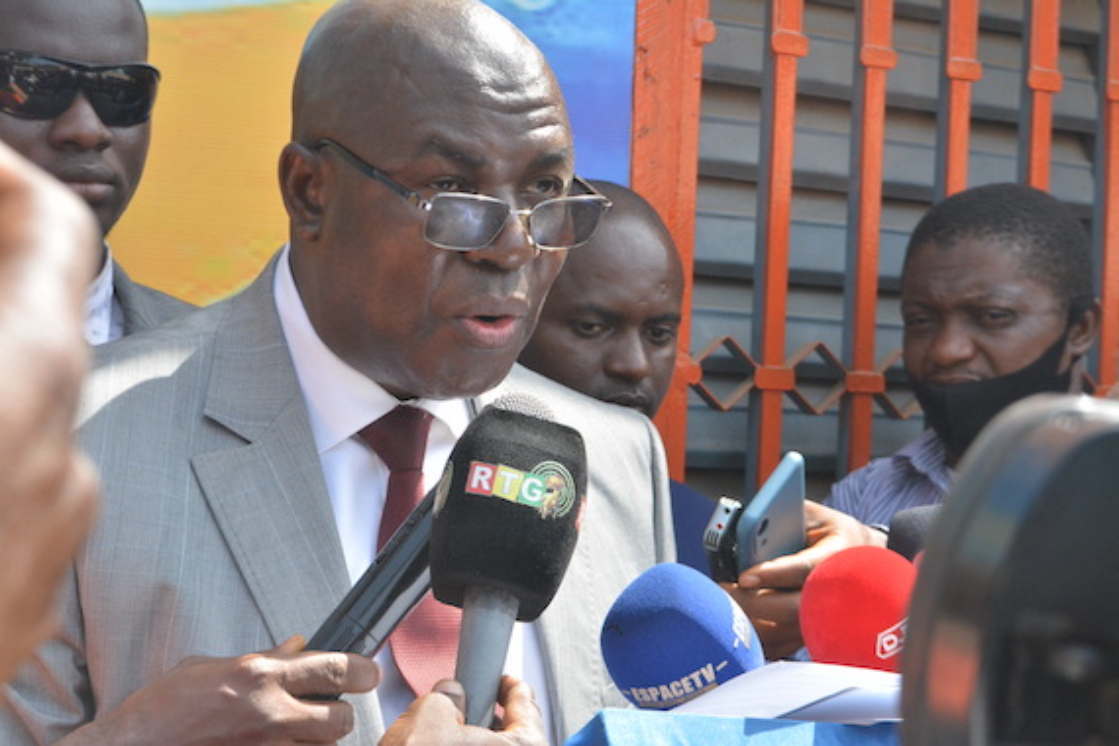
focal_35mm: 82
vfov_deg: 16.6
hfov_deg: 24.6
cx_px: 560
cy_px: 373
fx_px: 2564
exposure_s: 1/500
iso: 1600
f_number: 11
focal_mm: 55
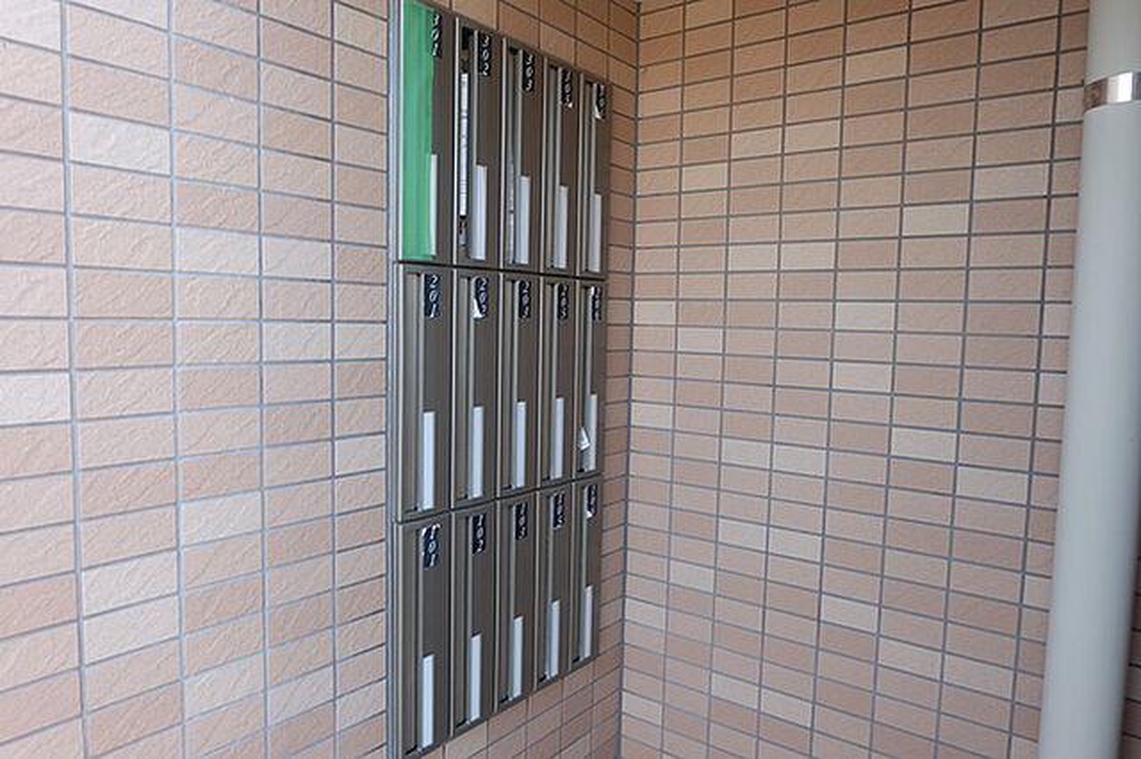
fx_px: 760
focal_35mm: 24
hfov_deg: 73.8
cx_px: 570
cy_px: 380
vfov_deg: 53.1
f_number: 3.5
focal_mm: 16
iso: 200
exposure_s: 1/110
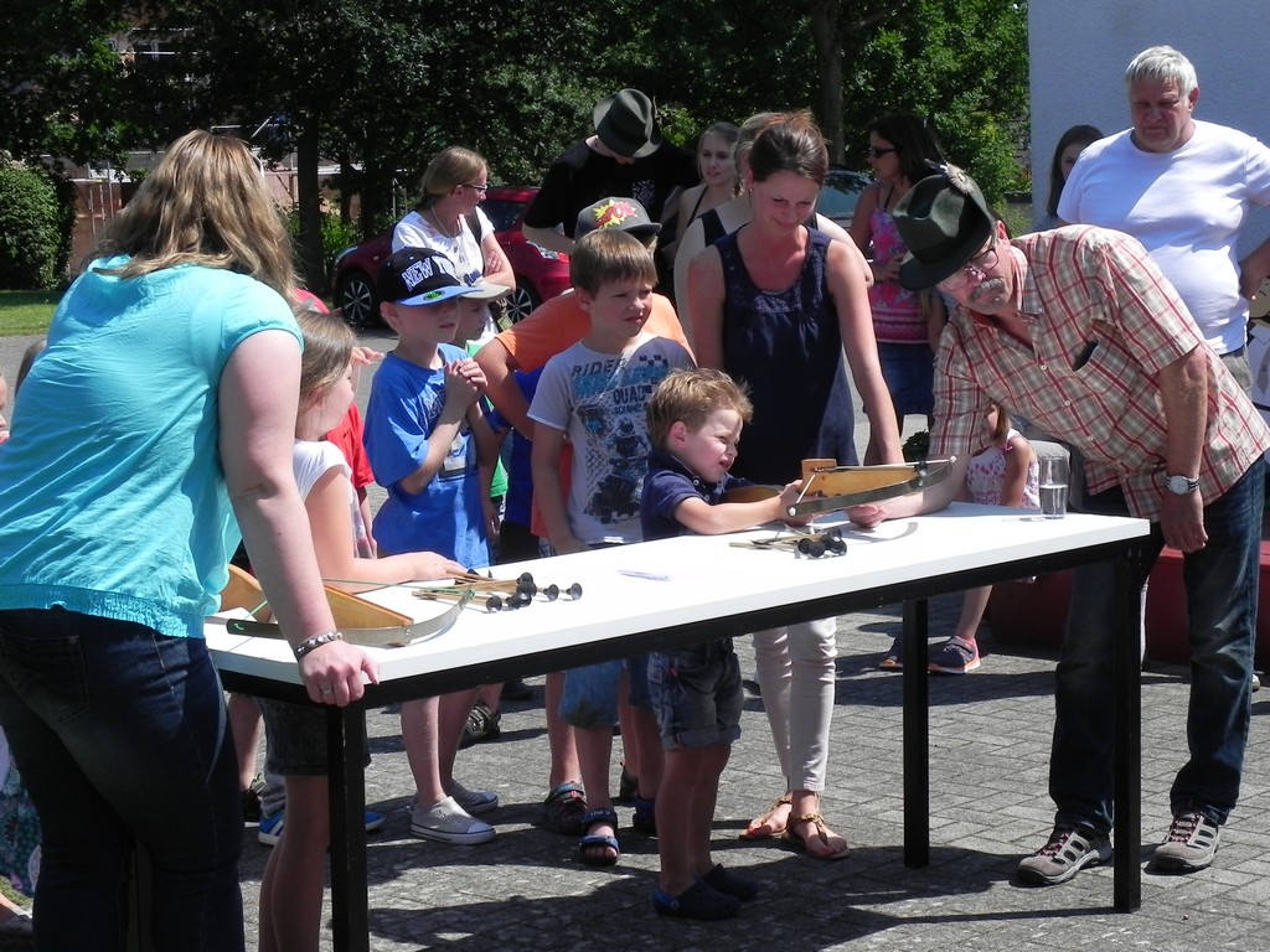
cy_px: 476
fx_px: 2752
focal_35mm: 75
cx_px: 635
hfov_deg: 26.0
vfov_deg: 19.6
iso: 160
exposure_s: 1/467
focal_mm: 13.4
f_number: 7.1
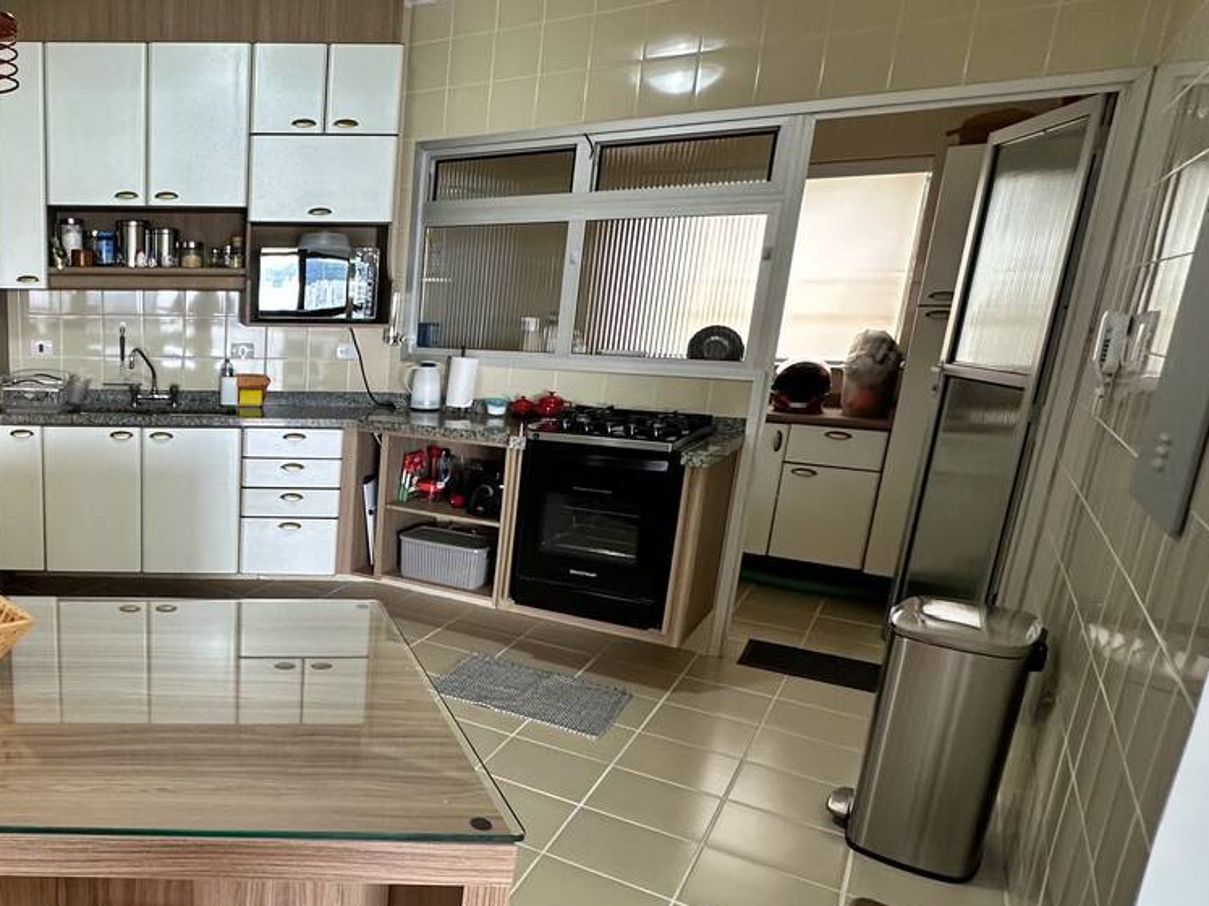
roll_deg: -0.8
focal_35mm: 27
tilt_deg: -14.2
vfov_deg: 51.1
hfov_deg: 58.0
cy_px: 536
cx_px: 172
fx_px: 943
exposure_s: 1/60
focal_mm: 2.22
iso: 160
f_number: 2.2
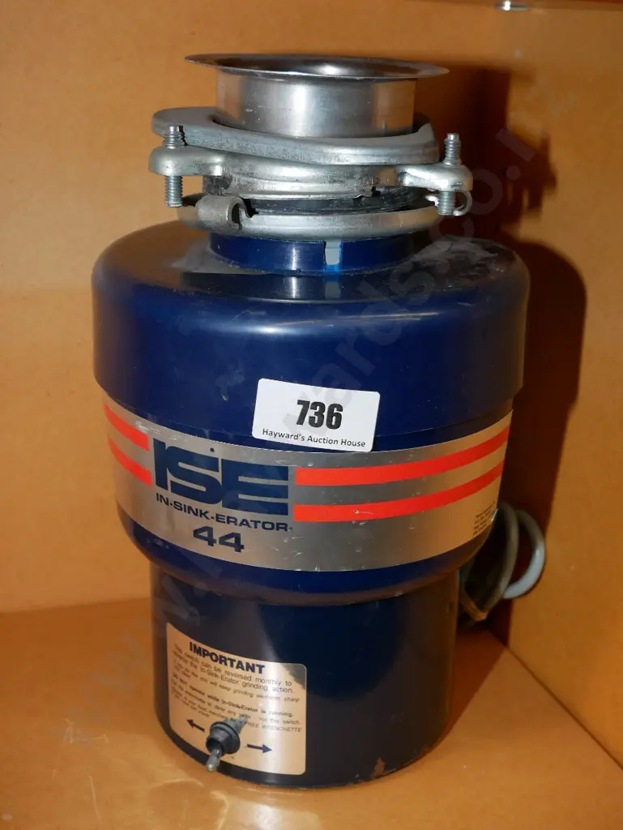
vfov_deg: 42.9
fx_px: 1055
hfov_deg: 32.9
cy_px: 415
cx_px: 312
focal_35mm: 44
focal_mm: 22
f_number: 4.5
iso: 800
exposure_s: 1/40
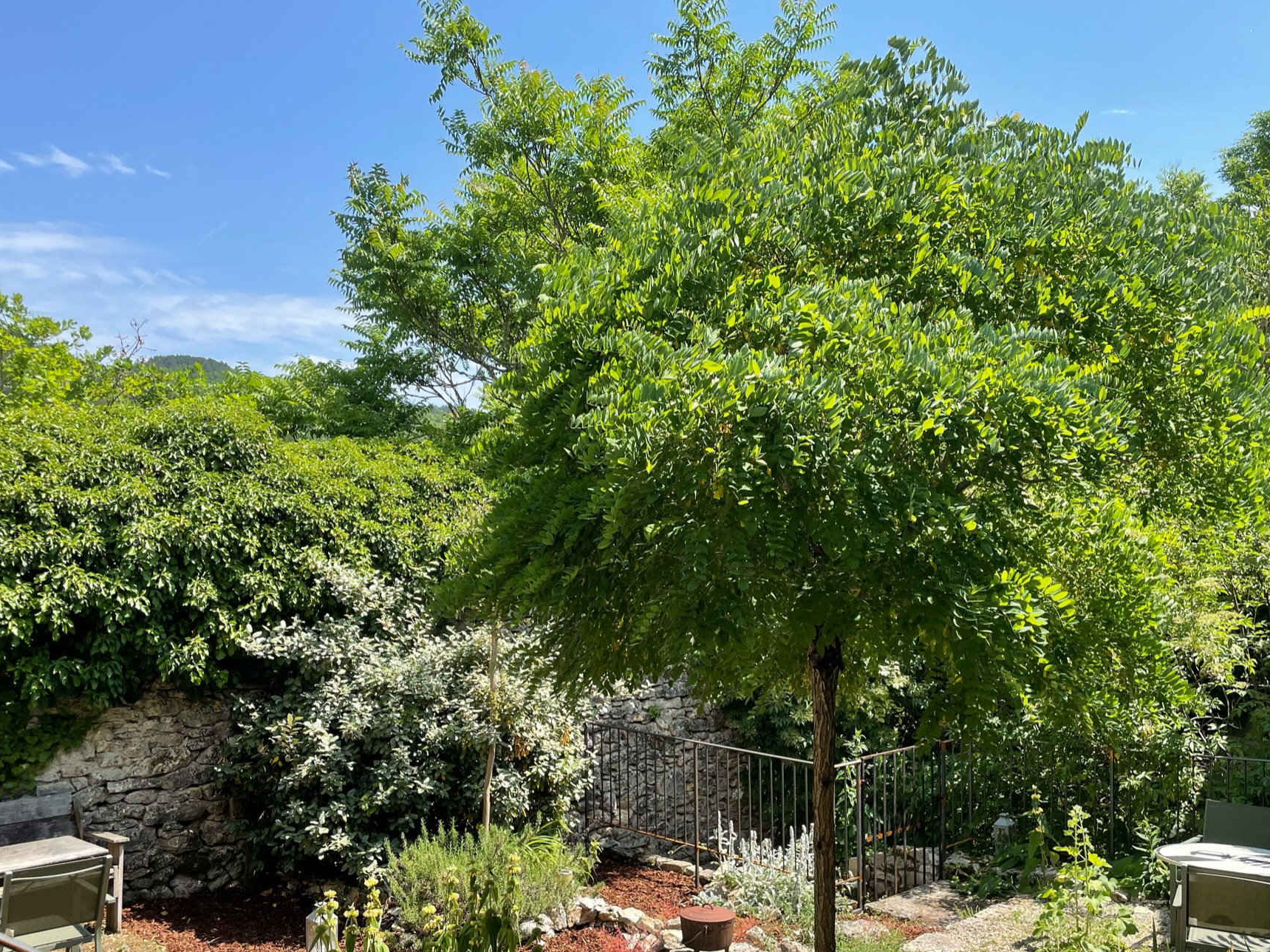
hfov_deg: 58.3
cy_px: 559
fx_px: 1137
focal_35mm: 31
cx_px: 671
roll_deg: +0.9
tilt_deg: -3.2
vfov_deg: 45.2
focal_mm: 4.2
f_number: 1.6
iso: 32
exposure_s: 1/1642
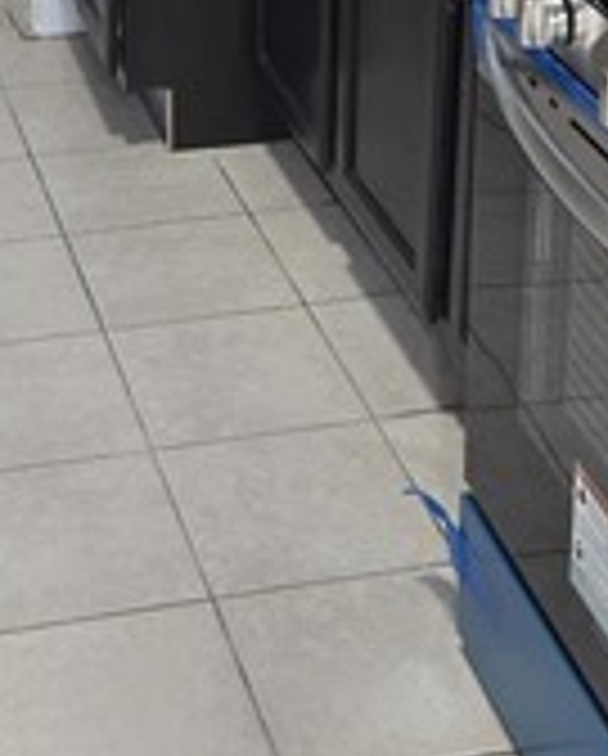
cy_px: -191
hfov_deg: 17.2
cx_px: 140
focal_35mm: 89
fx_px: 1996
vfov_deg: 19.9
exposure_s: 1/120
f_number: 1.8
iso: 320
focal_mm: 5.4
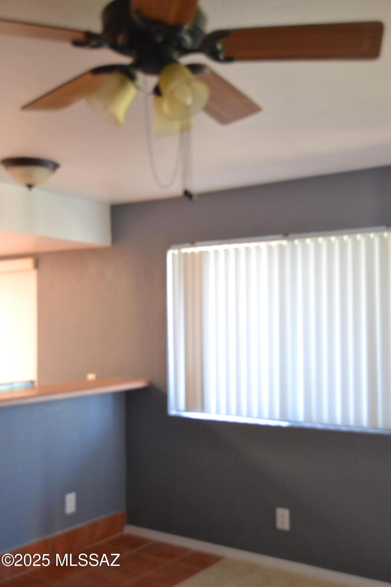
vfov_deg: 53.1
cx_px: 196
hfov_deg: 36.9
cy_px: 294
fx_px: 587
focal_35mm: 36
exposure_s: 1/60
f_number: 4
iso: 2500
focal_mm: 24
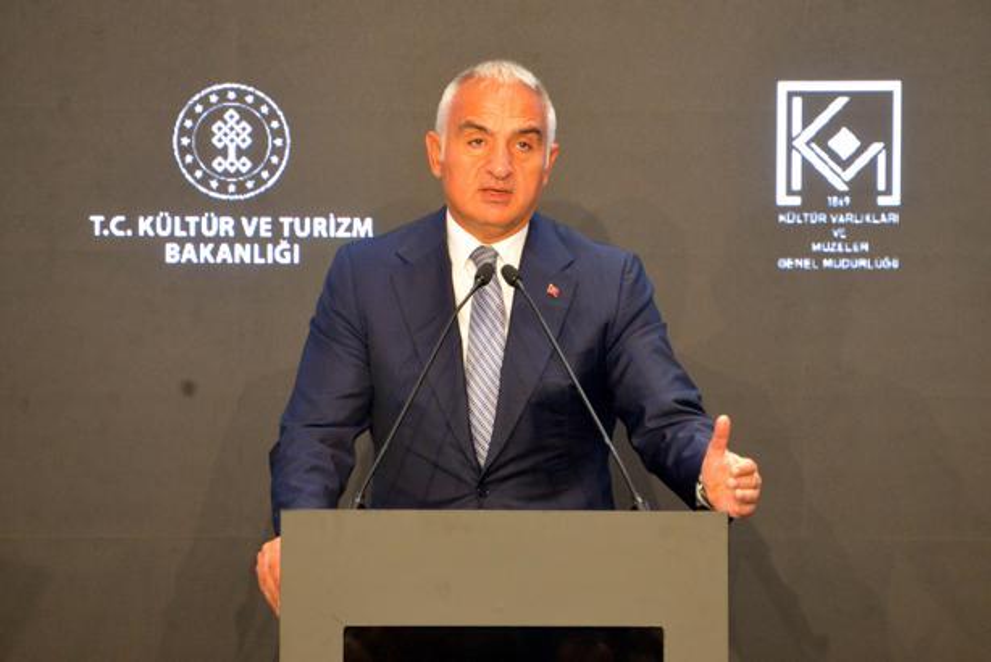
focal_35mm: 300
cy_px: 331
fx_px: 8262
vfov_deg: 4.6
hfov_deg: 6.9
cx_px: 496
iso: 5000
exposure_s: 1/125
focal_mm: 300
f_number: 5.6
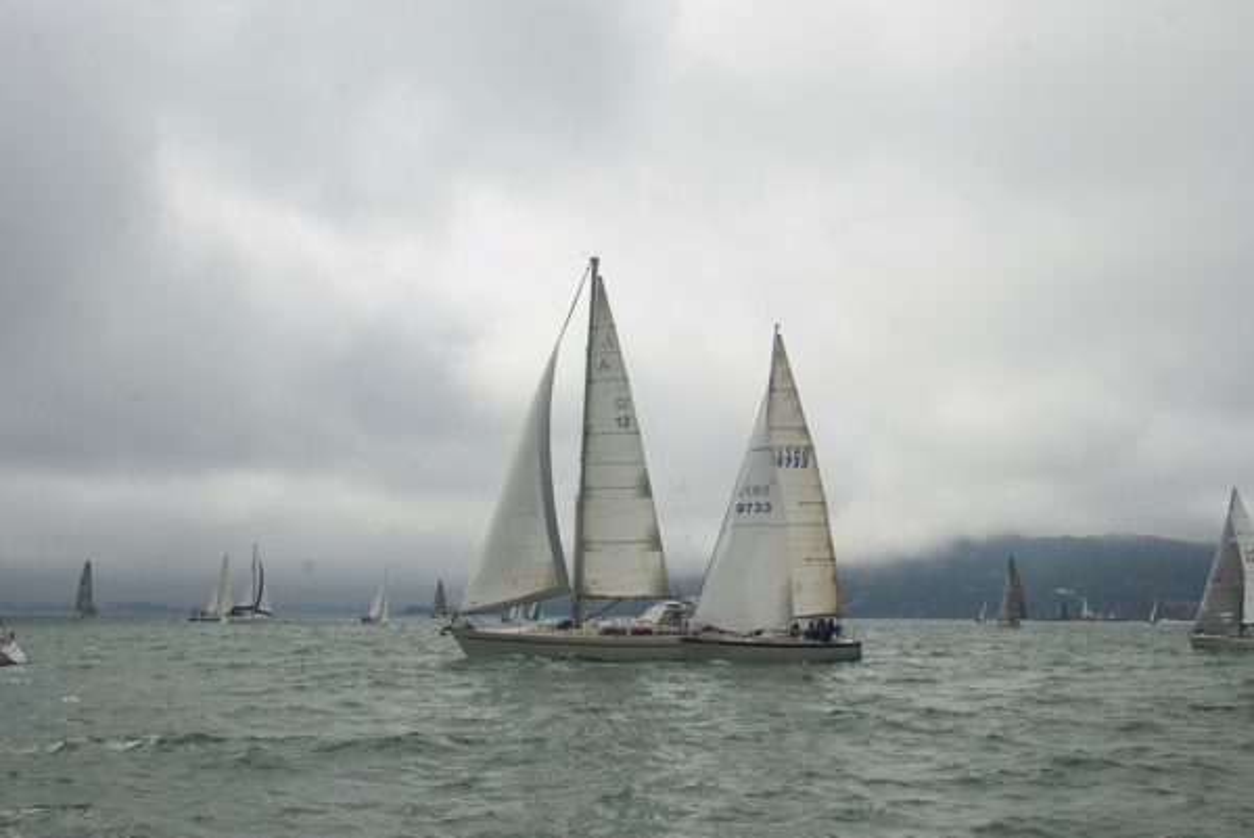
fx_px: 1359
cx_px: 627
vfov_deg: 34.3
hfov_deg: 49.5
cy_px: 419
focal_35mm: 39
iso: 250
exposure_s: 1/640
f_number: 13
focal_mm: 26
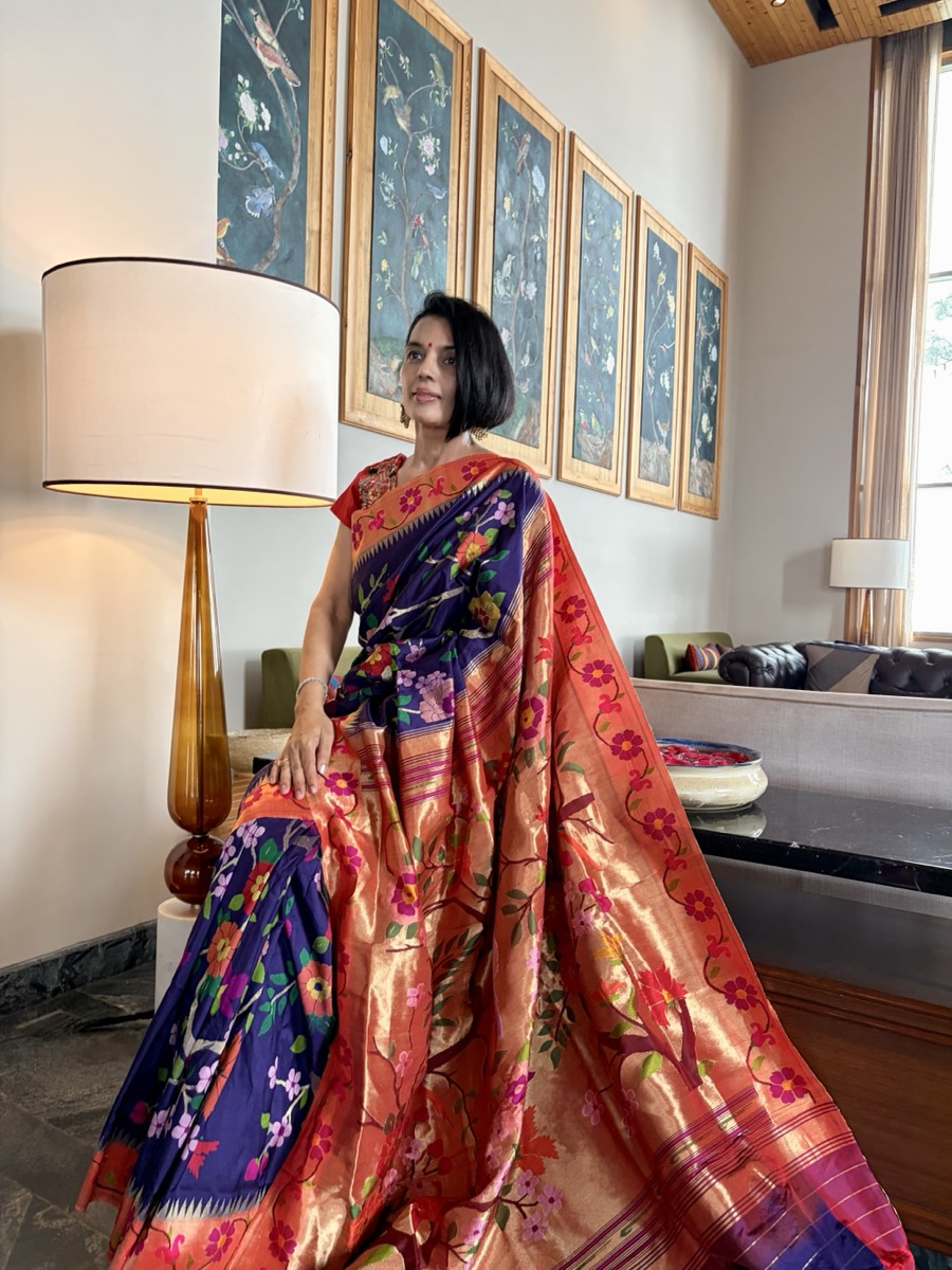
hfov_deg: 53.1
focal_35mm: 26
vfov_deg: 67.3
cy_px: 635
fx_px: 953
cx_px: 476
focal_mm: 5.96
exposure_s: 1/89
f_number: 1.6
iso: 125
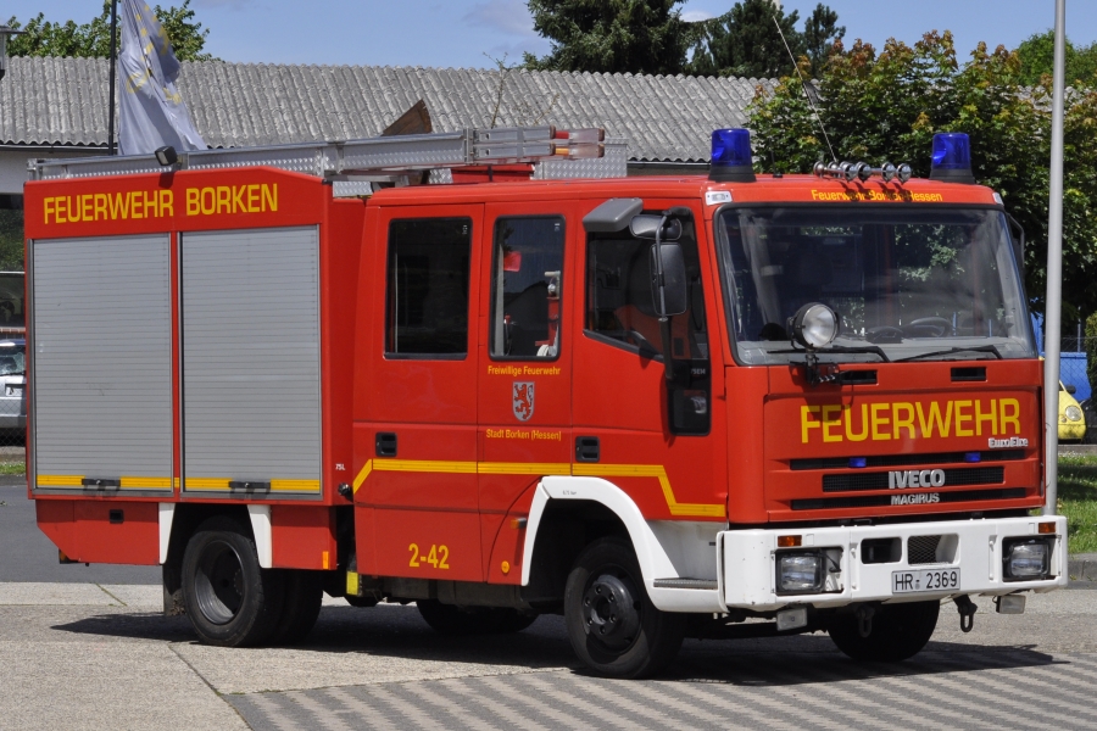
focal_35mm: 105
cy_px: 366
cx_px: 548
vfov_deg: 13.0
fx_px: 3199
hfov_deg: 19.5
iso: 500
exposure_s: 1/1250
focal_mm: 70
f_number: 10
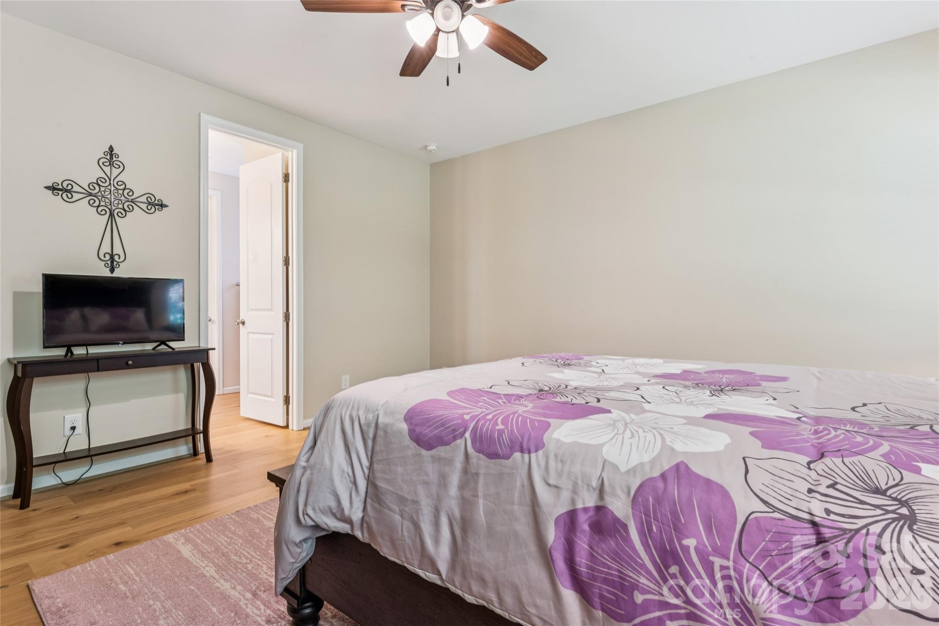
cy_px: 313
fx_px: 456
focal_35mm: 18
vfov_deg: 68.9
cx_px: 470
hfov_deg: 91.6
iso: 100
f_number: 13
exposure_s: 2
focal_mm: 17.5
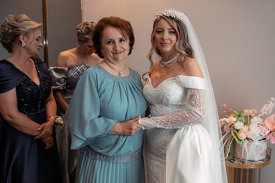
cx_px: 142
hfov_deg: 51.9
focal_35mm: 37
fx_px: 283
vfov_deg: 35.9
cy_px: 94
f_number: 2.8
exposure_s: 1/200
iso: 640
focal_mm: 34
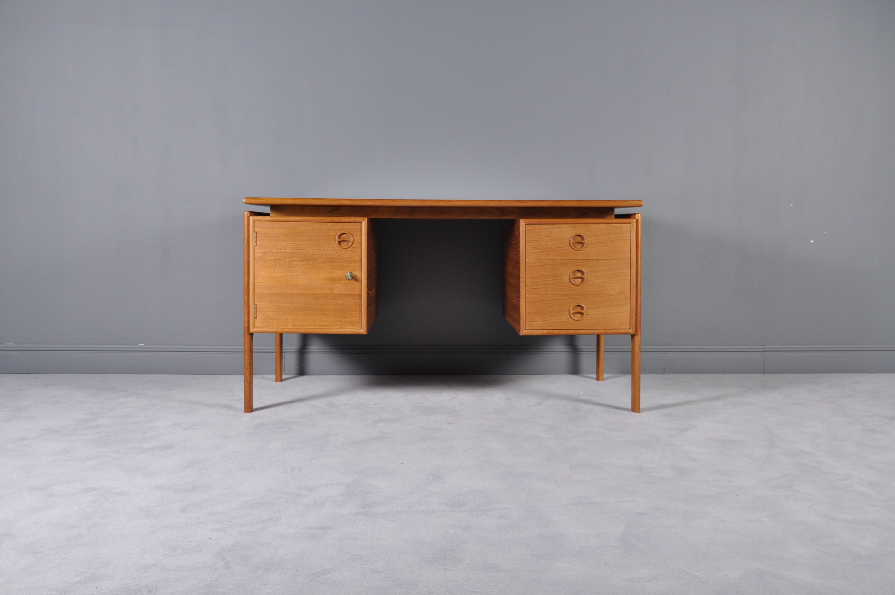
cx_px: 448
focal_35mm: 38
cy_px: 298
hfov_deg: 51.3
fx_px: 931
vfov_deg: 35.4
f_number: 8
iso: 400
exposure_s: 1/5
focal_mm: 25
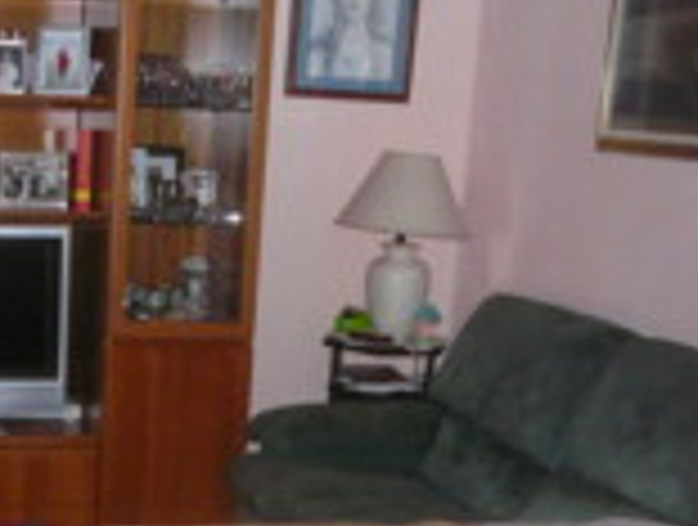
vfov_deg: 18.4
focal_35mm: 79
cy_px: 470
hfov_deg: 23.8
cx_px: 41
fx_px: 1597
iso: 400
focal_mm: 5.2
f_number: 2.8
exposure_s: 1/30
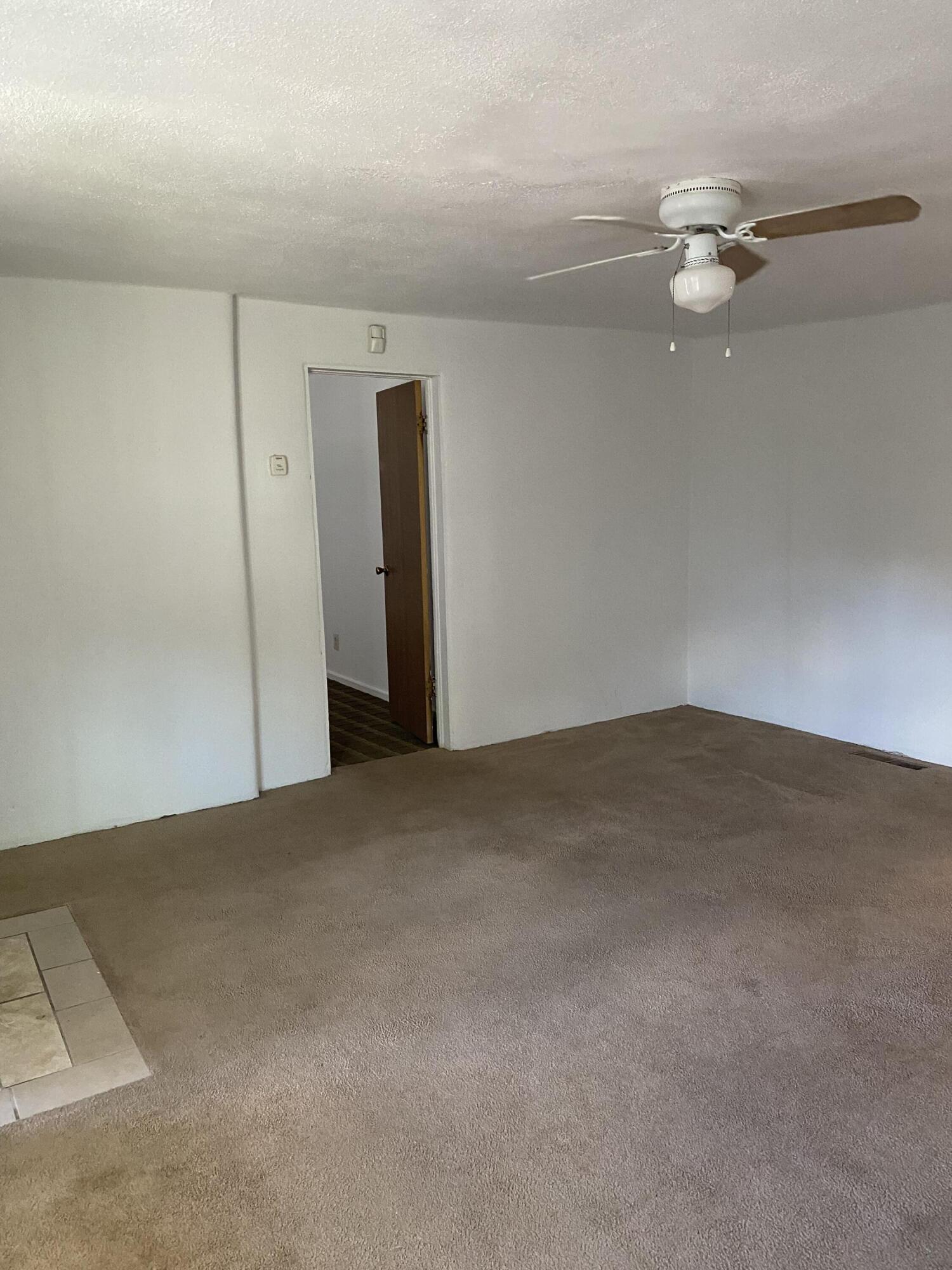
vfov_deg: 67.3
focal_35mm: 26
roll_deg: +1.1
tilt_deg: -7.9
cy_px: 635
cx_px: 476
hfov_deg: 53.1
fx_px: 953
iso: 250
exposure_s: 1/60
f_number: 1.8
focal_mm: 4.25
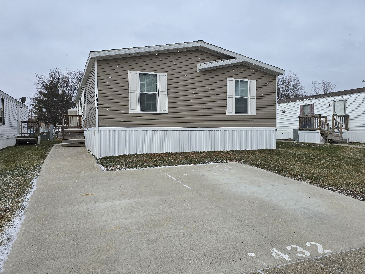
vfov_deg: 58.9
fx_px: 243
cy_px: 137
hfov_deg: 73.9
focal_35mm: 23
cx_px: 182
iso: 12
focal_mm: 6.3
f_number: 1.7
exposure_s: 1/717
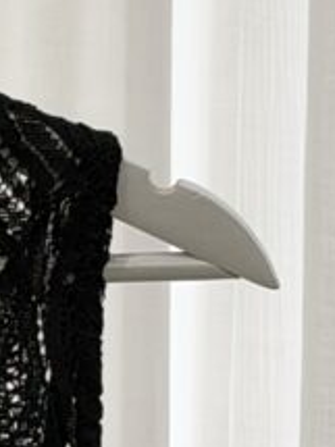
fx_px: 4611
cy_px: 659
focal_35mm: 357
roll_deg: -0.2
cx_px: -420
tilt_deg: -6.6
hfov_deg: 4.1
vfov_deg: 5.5
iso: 50
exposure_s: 1/121
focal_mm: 6.93
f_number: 1.8
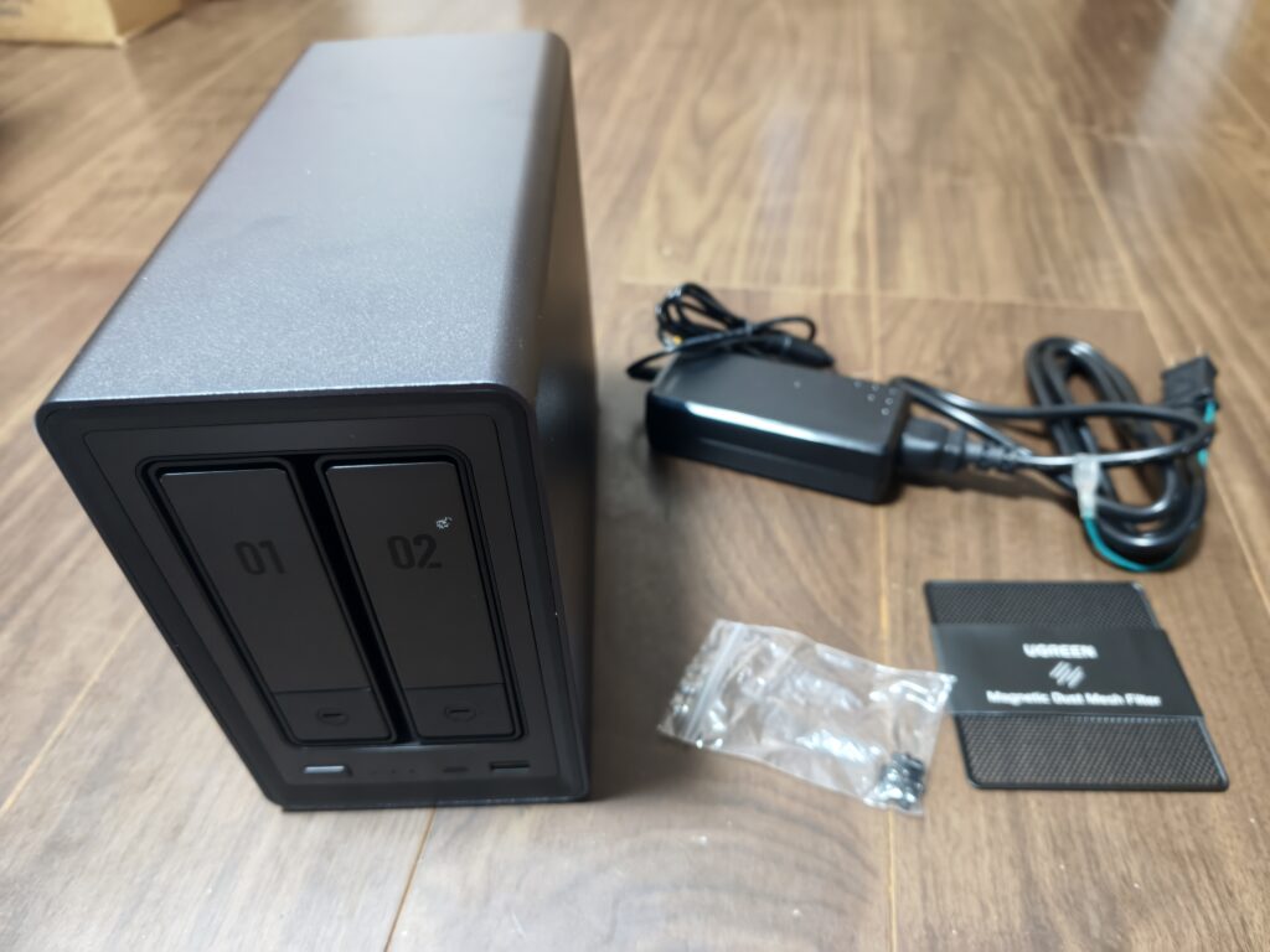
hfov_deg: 73.9
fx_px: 844
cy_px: 476
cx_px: 635
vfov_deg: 58.9
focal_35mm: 23
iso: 800
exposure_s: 1/33.3
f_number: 1.67
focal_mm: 6.62
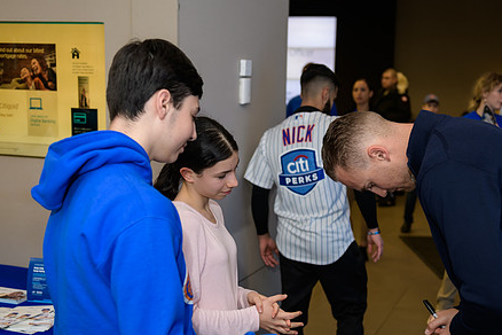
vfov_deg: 25.5
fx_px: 739
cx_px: 283
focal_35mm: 53
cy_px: 201
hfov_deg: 37.5
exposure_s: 1/125
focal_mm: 40
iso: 400
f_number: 3.2
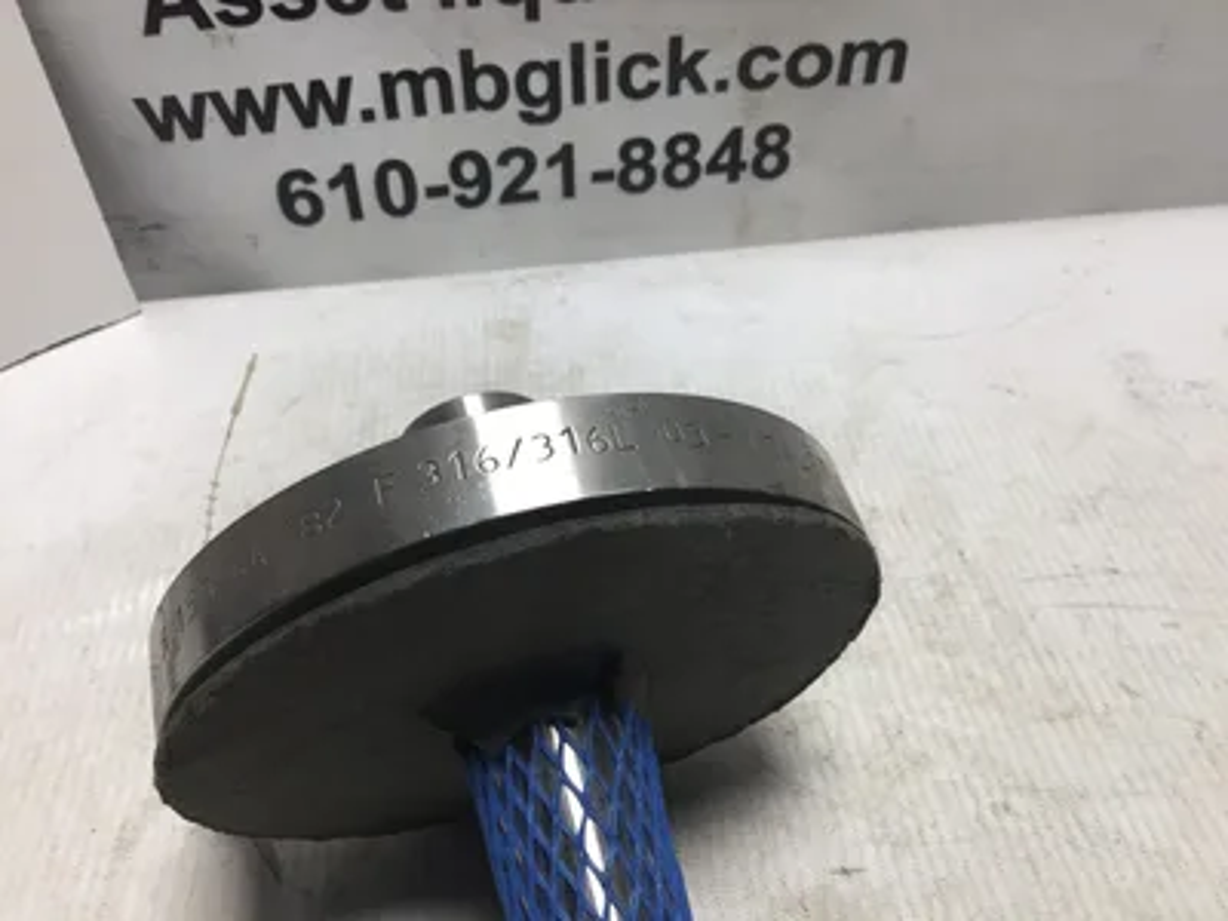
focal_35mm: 31
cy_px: 460
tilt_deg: -40.7
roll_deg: -0.2
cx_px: 614
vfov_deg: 45.4
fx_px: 1100
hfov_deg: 58.4
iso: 25
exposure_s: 1/120
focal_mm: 3.3
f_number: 2.4
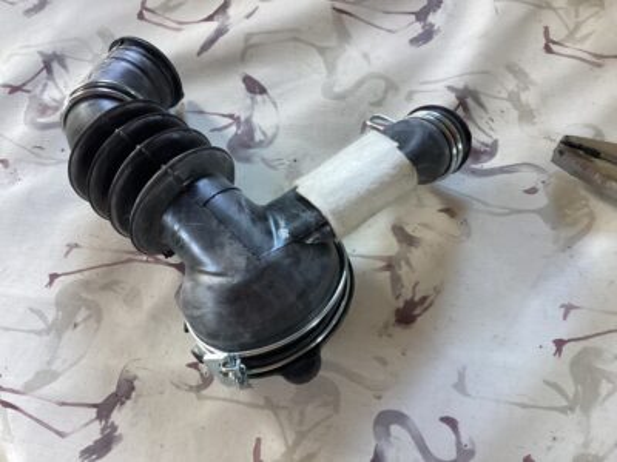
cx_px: 308
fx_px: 553
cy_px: 231
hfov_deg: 58.4
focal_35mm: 31
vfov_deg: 45.4
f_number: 2.4
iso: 250
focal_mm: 3.3
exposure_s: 1/60
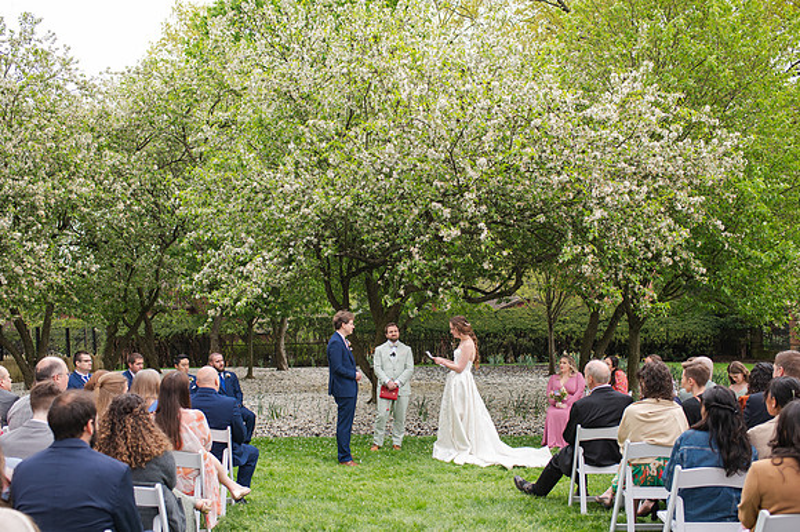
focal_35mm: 39
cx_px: 389
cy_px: 293
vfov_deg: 34.2
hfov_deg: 49.7
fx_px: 864
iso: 280
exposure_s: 1/640
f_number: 3.2
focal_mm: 35
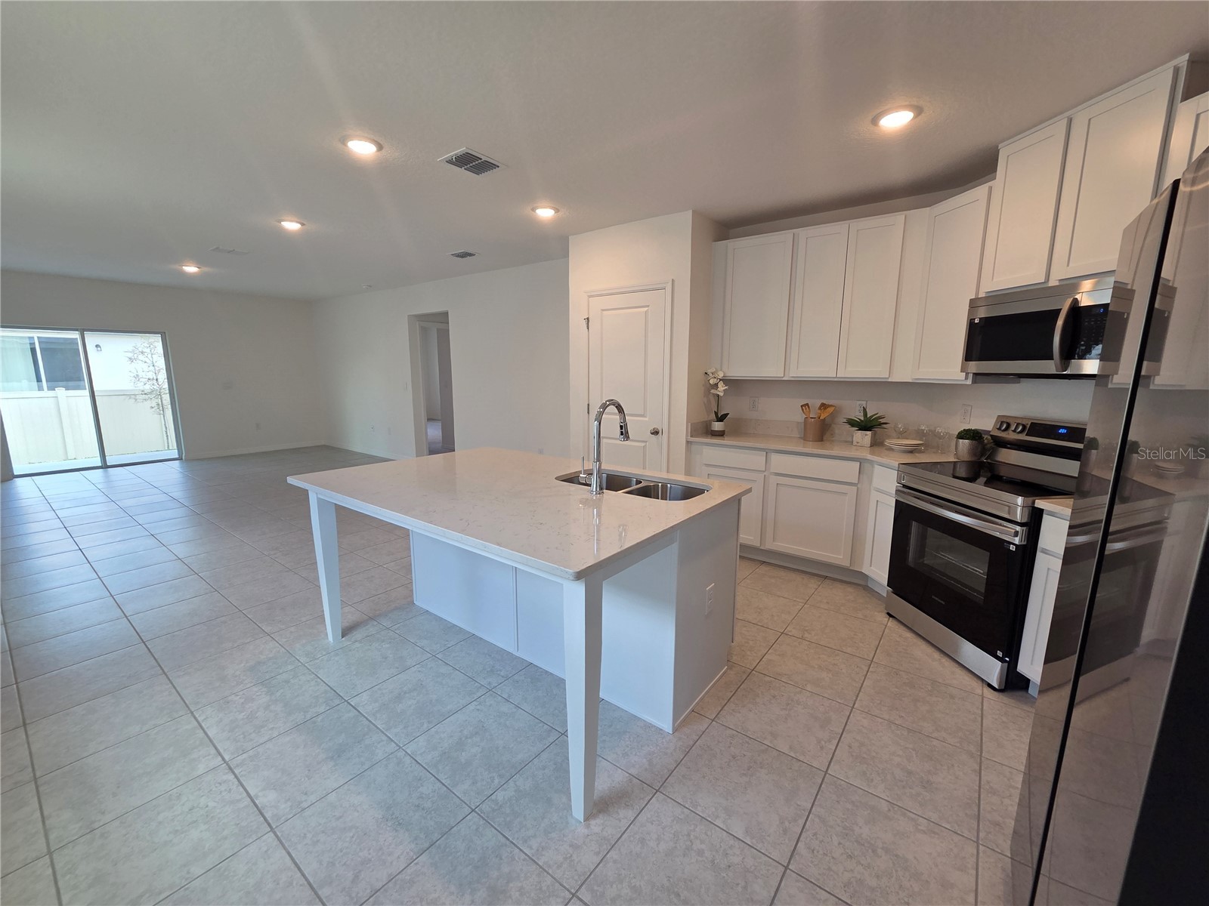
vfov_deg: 89.9
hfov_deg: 106.2
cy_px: 453
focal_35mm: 13
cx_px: 604
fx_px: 454
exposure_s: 1/120
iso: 100
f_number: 2.2
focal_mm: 2.2
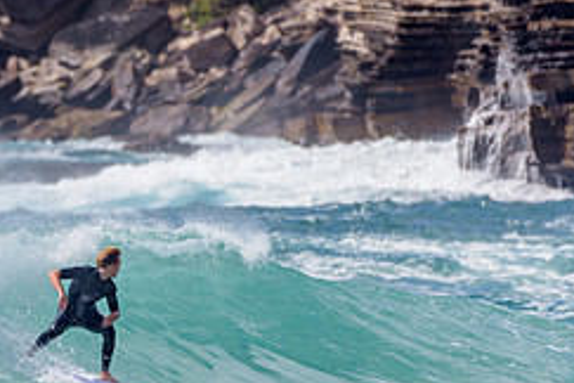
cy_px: 328
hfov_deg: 1.4
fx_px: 23357
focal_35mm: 1465
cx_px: 144
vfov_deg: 0.9
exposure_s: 1/2000
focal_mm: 500
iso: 90
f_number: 5.6
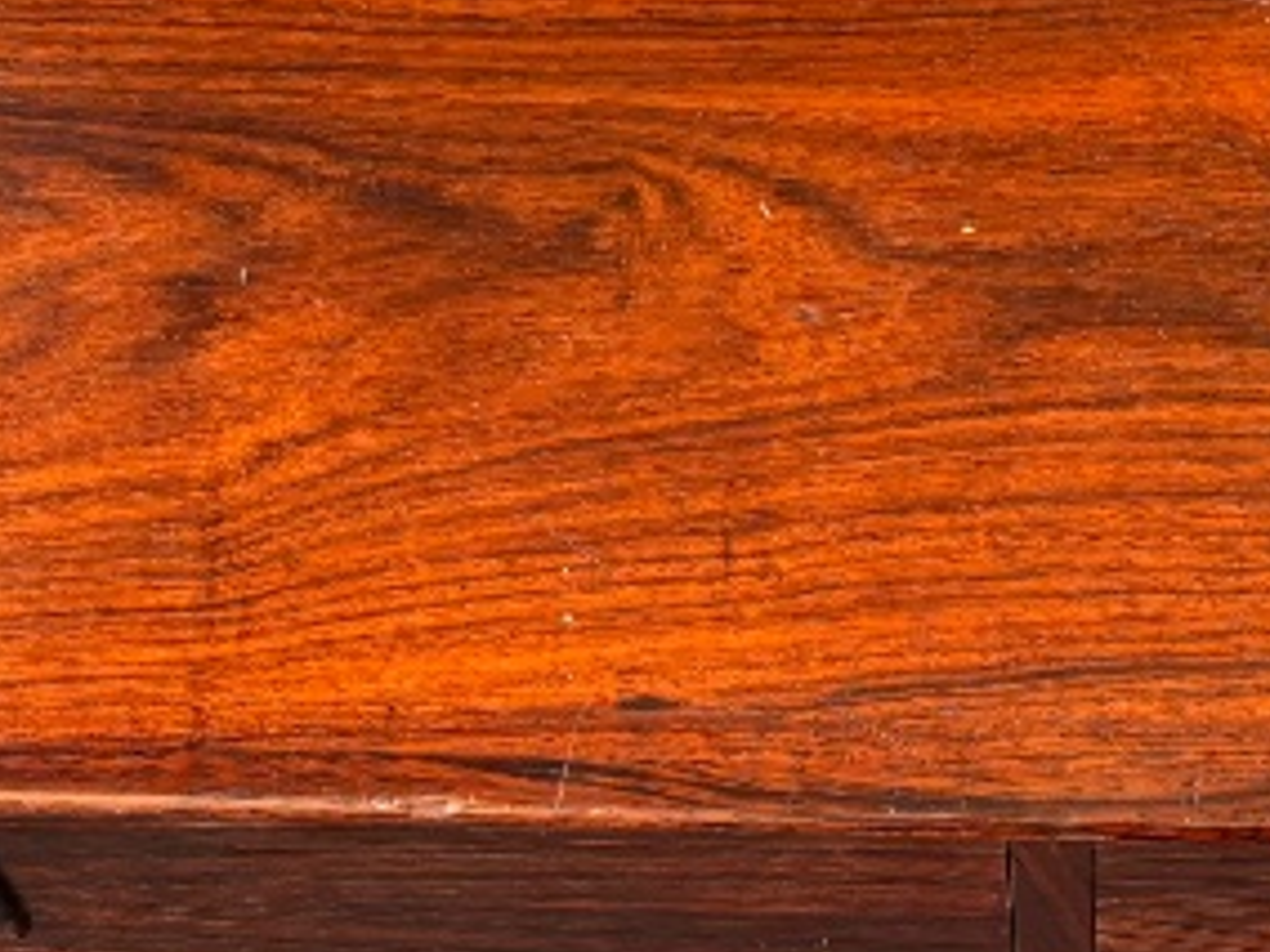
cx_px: 939
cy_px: 688
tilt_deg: -64.8
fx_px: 4036
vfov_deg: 13.4
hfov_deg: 17.8
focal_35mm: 110
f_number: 1.6
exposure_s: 1/50
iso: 200
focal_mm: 5.96
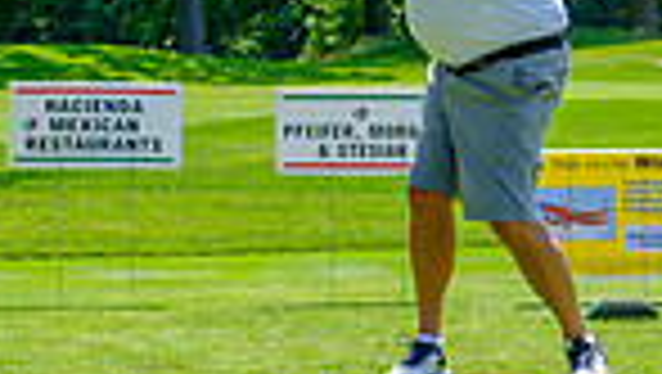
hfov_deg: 10.9
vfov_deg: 6.2
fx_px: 3444
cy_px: 117
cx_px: 635
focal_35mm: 196
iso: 200
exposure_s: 1/250
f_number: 6.4
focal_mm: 40.7
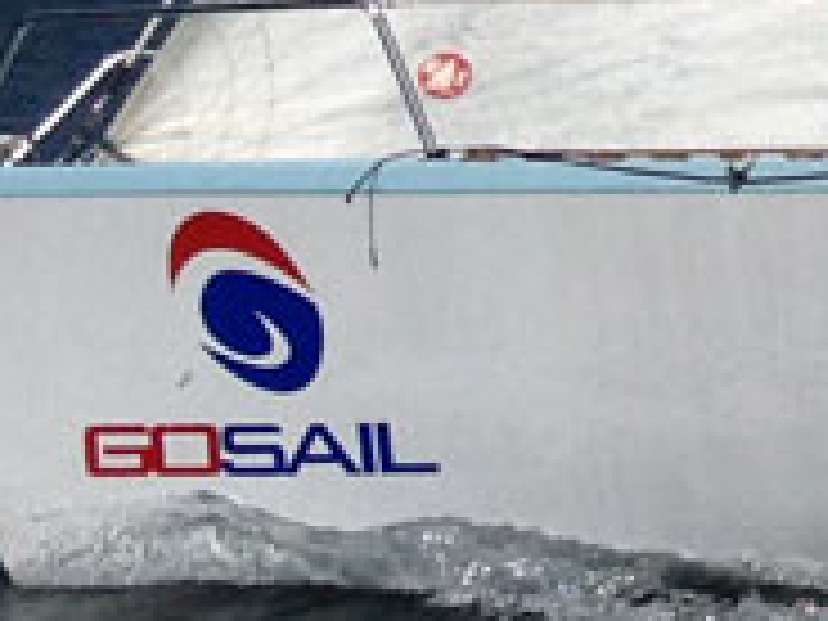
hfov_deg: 6.6
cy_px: -603
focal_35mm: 266
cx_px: 2740
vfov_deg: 5.5
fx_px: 6363
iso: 50
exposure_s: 1/4608
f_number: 2.4
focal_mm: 4.28
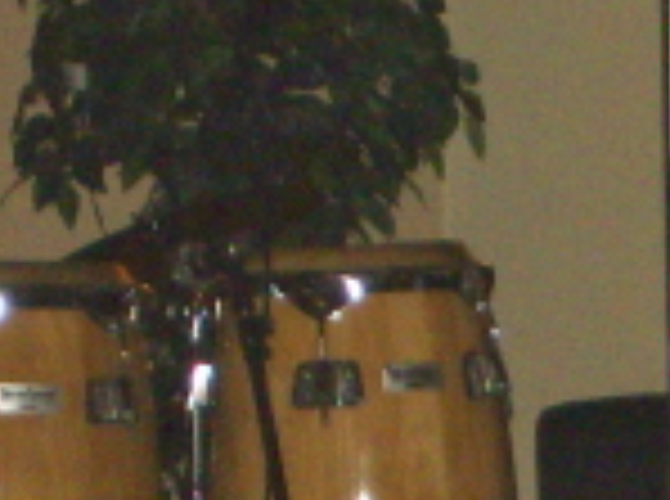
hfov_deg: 4.2
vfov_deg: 3.1
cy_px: 885
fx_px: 9036
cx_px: 1295
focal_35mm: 468
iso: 200
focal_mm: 18
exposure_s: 1/125
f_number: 4.8
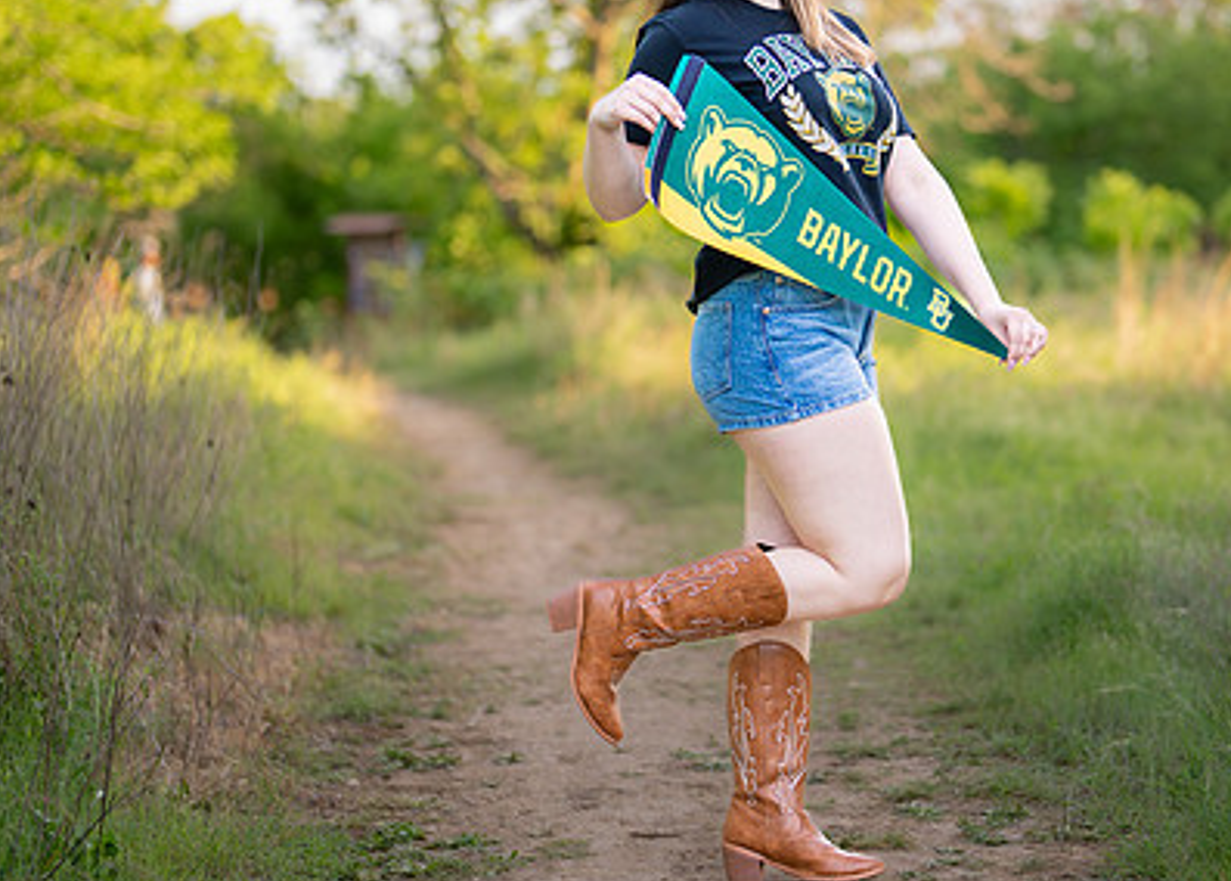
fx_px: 3463
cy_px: 386
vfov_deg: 14.5
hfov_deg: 20.1
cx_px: 804
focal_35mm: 99
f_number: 1.2
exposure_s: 1/1250
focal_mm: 50
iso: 320
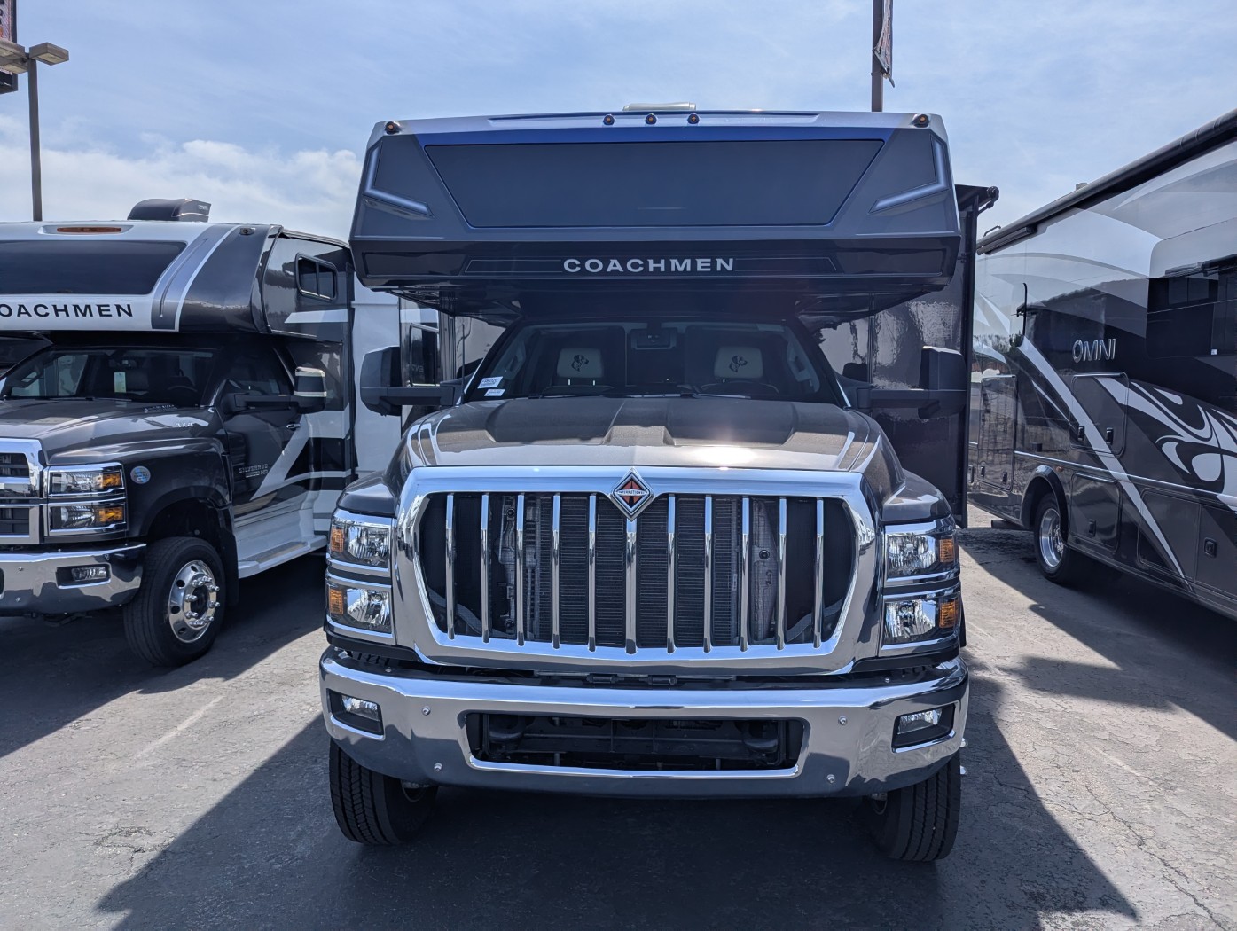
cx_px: 618
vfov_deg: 56.9
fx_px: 859
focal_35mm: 24
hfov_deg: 71.5
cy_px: 466
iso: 49
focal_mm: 6.81
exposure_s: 1/4525
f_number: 1.85
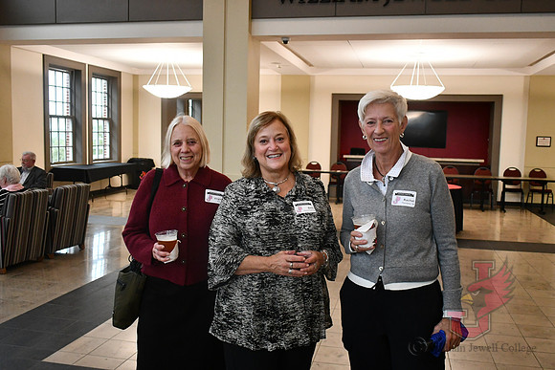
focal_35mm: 36
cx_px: 278
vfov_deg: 36.9
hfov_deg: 53.1
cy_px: 185
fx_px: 555
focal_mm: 18
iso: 2000
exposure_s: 1/125
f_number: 3.5
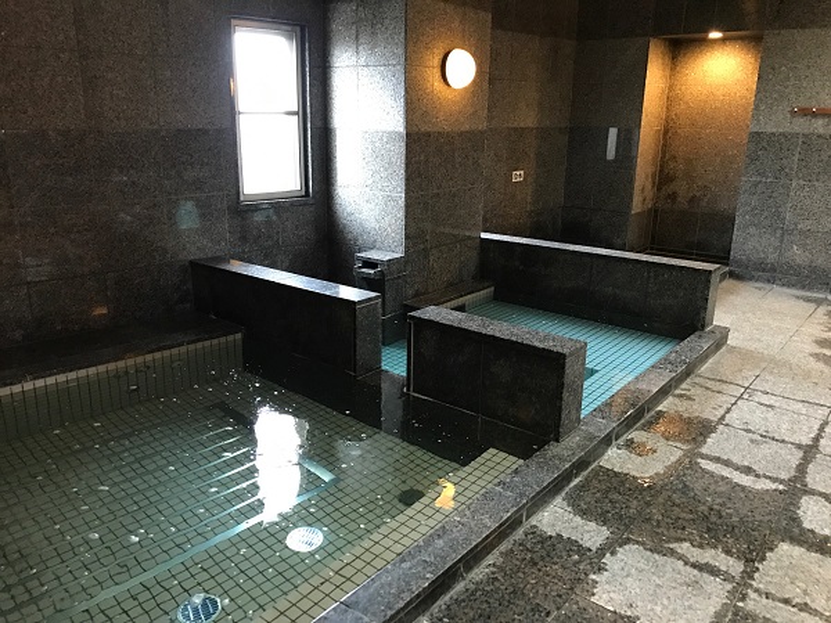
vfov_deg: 49.7
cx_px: 416
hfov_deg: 63.4
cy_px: 312
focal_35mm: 28
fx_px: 672
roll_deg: -0.6
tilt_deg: -15.1
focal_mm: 3.99
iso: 100
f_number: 1.8
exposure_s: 1/15
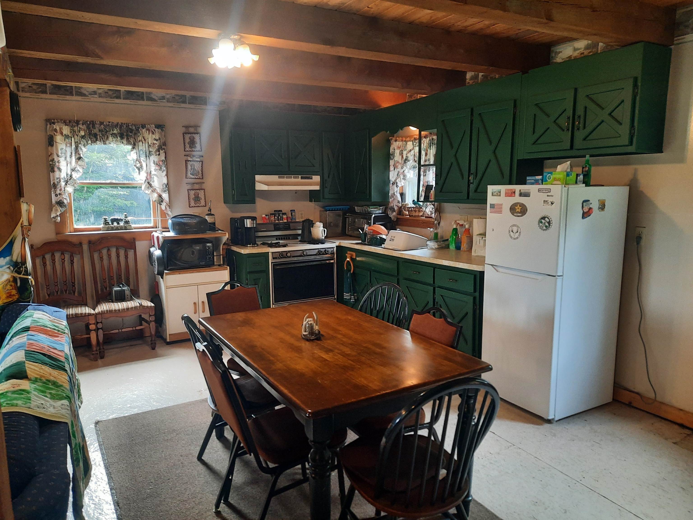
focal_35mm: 25
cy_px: 260
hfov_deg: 69.4
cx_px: 346
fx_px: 500
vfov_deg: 54.9
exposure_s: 1/40
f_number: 2
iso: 250
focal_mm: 4.6
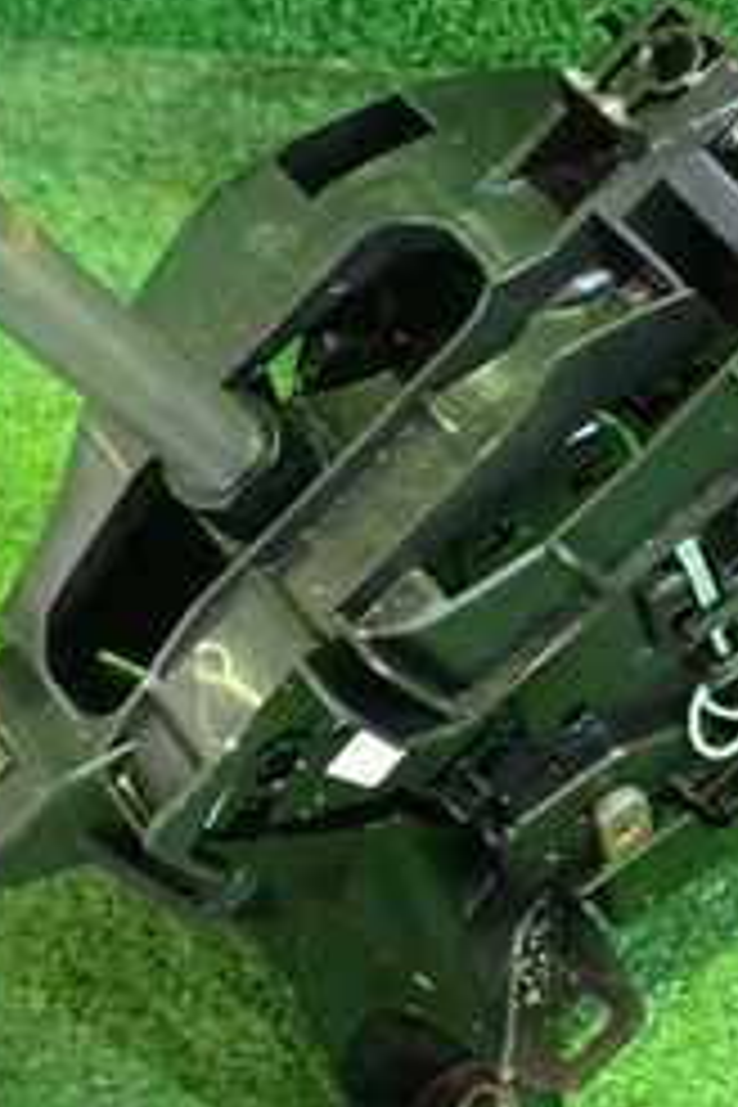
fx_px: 2337
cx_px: 418
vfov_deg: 26.6
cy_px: 472
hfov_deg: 17.9
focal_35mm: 76
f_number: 2.3
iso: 800
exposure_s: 1/25
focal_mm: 5.4
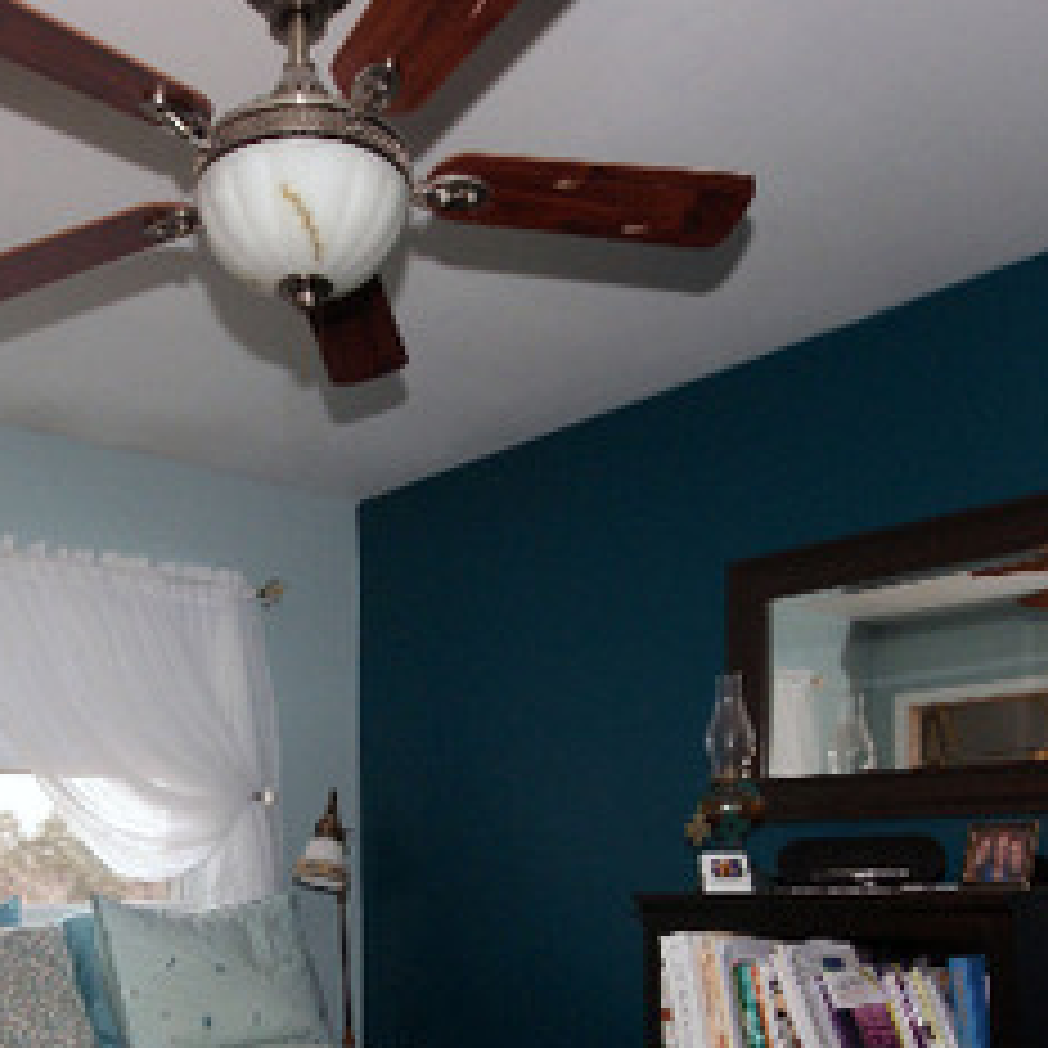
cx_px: 355
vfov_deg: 43.2
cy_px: 945
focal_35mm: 35
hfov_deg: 46.5
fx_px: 1199
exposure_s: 1/60
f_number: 5.6
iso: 400
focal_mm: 10
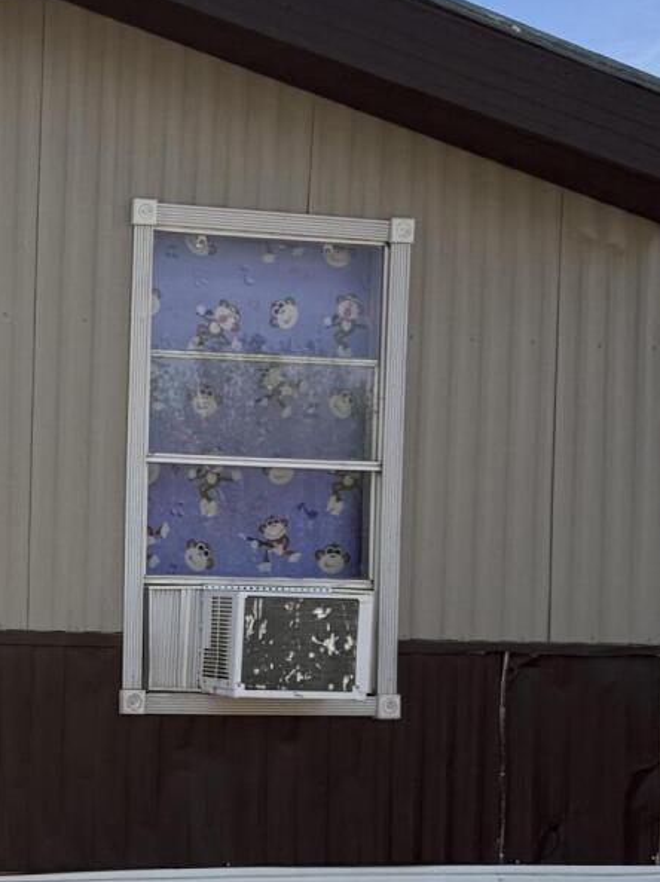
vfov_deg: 23.7
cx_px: -175
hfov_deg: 17.2
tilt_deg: -0.4
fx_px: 2061
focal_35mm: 81
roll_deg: -1.3
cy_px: 741
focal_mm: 6.76
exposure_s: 1/3953
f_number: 1.78
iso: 80
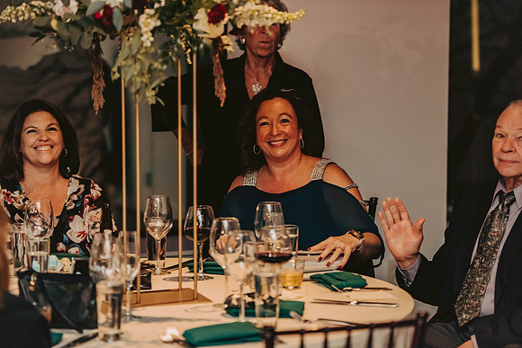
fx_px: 1624
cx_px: 261
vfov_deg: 12.2
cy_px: 174
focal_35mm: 112
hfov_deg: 18.3
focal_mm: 112
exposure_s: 1/200
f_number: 3.2
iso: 2500
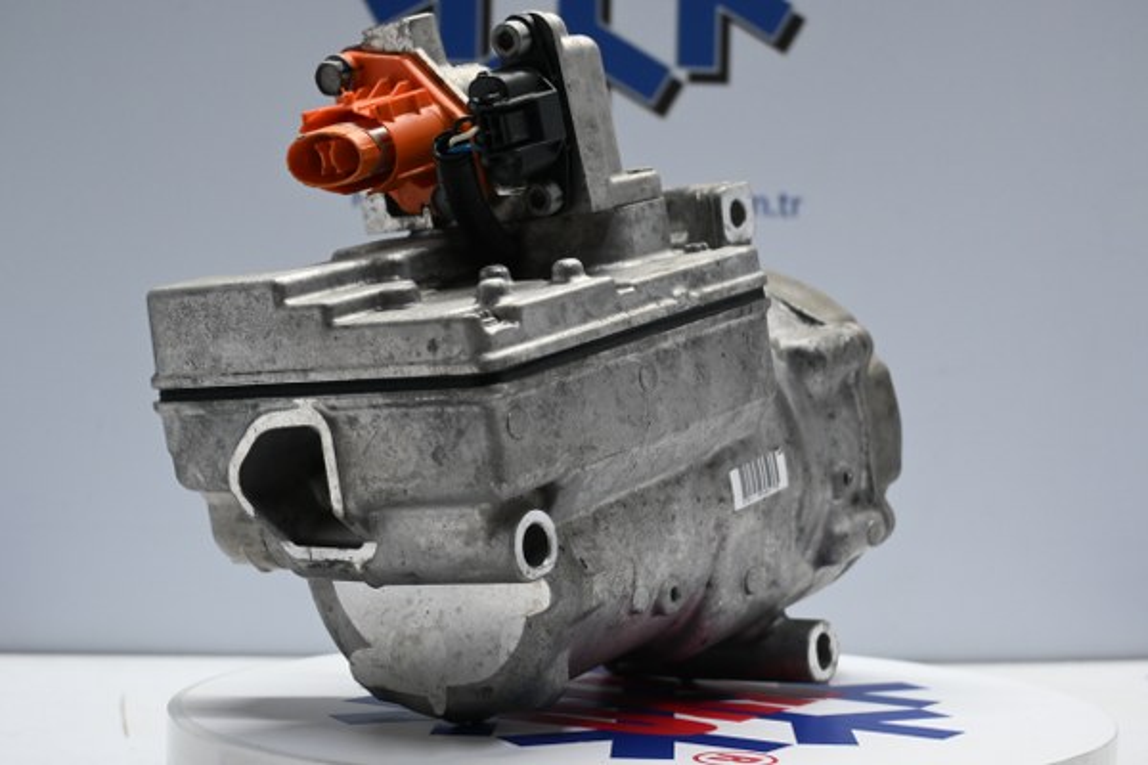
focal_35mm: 64
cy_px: 382
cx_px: 574
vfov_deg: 21.1
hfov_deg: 31.2
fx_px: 2057
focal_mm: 43
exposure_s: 1/60
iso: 1100
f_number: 6
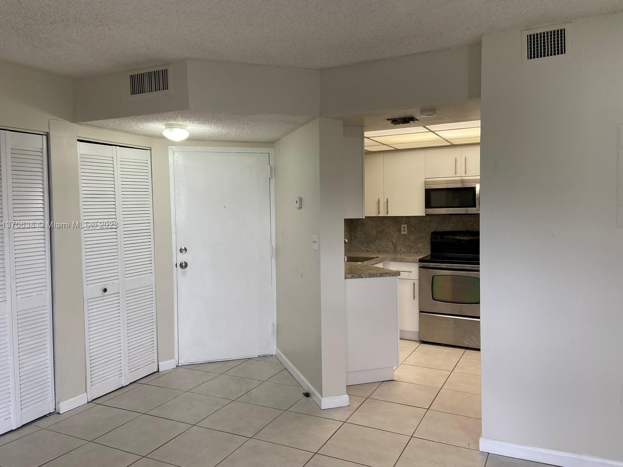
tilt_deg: -3.5
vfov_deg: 51.4
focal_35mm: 27
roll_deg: +1.0
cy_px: 225
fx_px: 486
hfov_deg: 65.3
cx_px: 312
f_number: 1.8
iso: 80
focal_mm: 4.25
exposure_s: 1/60
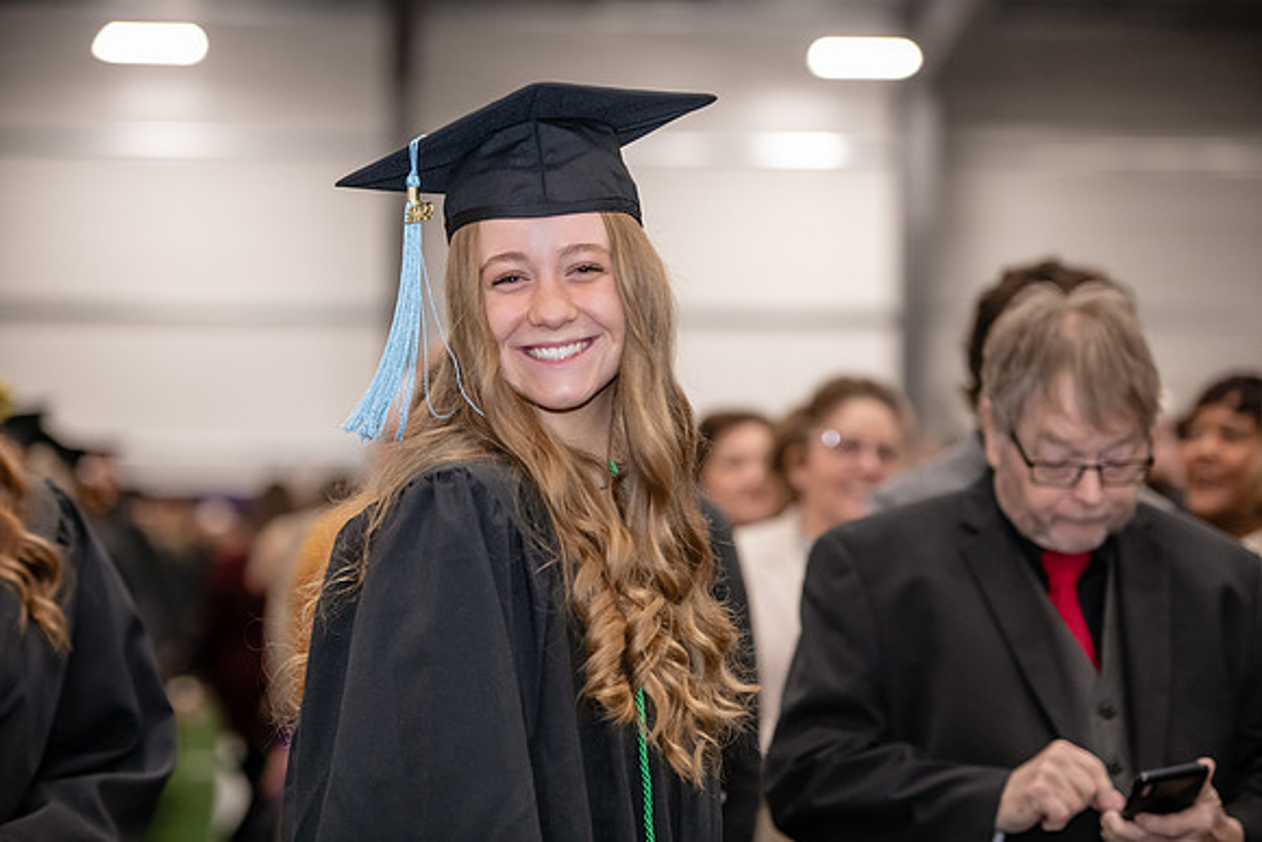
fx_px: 3857
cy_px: 421
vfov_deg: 12.5
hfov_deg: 18.6
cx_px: 631
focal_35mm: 110
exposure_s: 1/200
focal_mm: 110
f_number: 3.2
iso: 2000
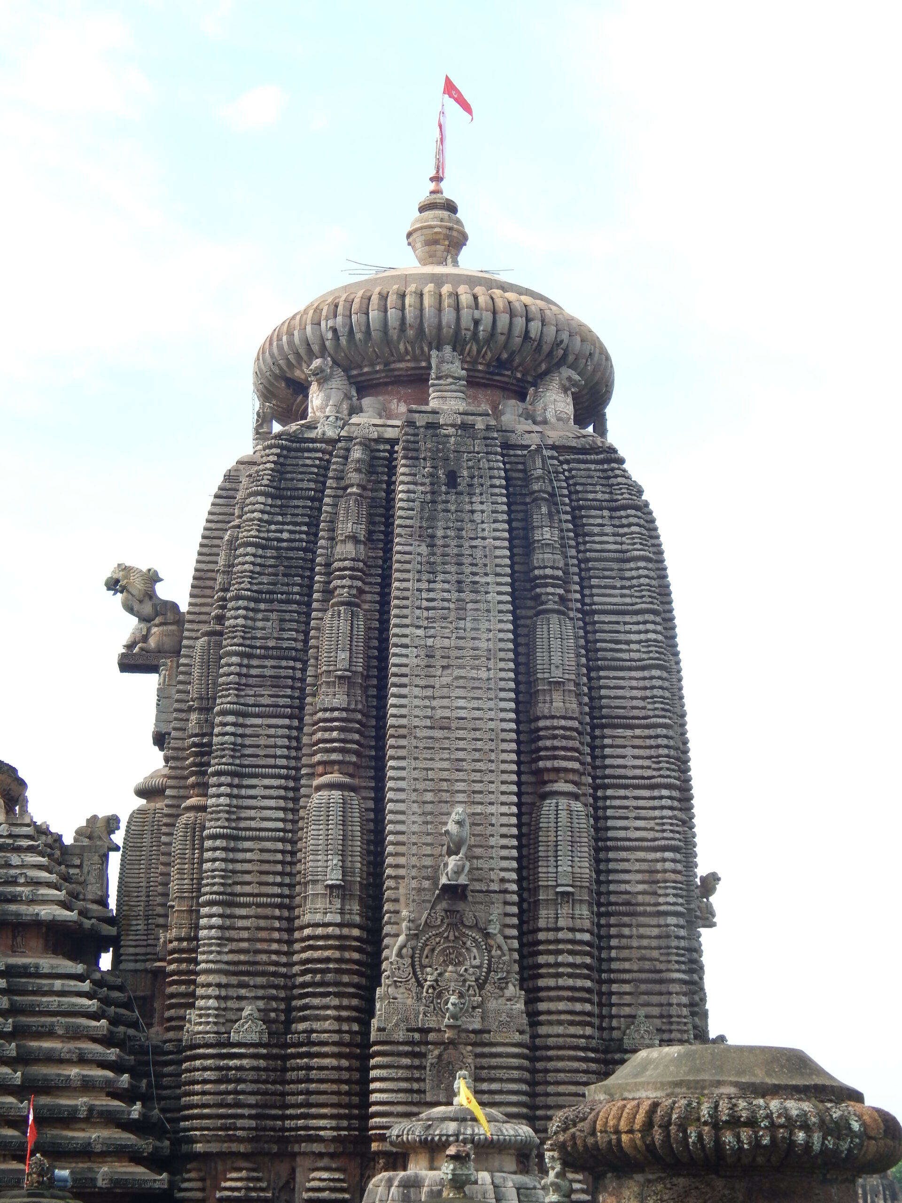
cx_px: 451
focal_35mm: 61
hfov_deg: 24.0
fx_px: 2119
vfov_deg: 31.7
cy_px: 602
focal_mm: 10.9
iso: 125
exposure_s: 1/500
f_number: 4
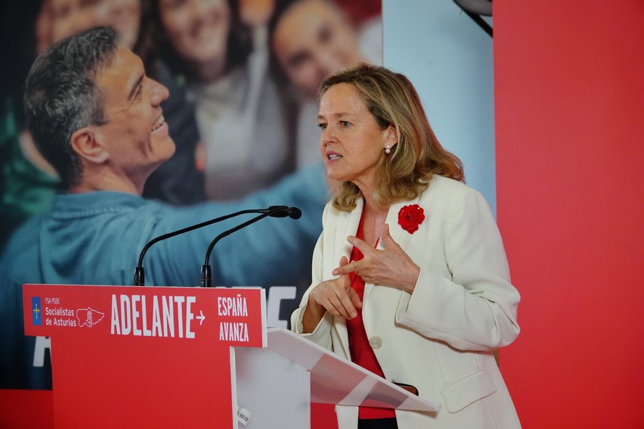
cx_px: 322
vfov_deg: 11.1
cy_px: 214
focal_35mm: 123
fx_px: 2200
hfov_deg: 16.7
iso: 1000
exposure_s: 1/125
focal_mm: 44.93
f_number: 4
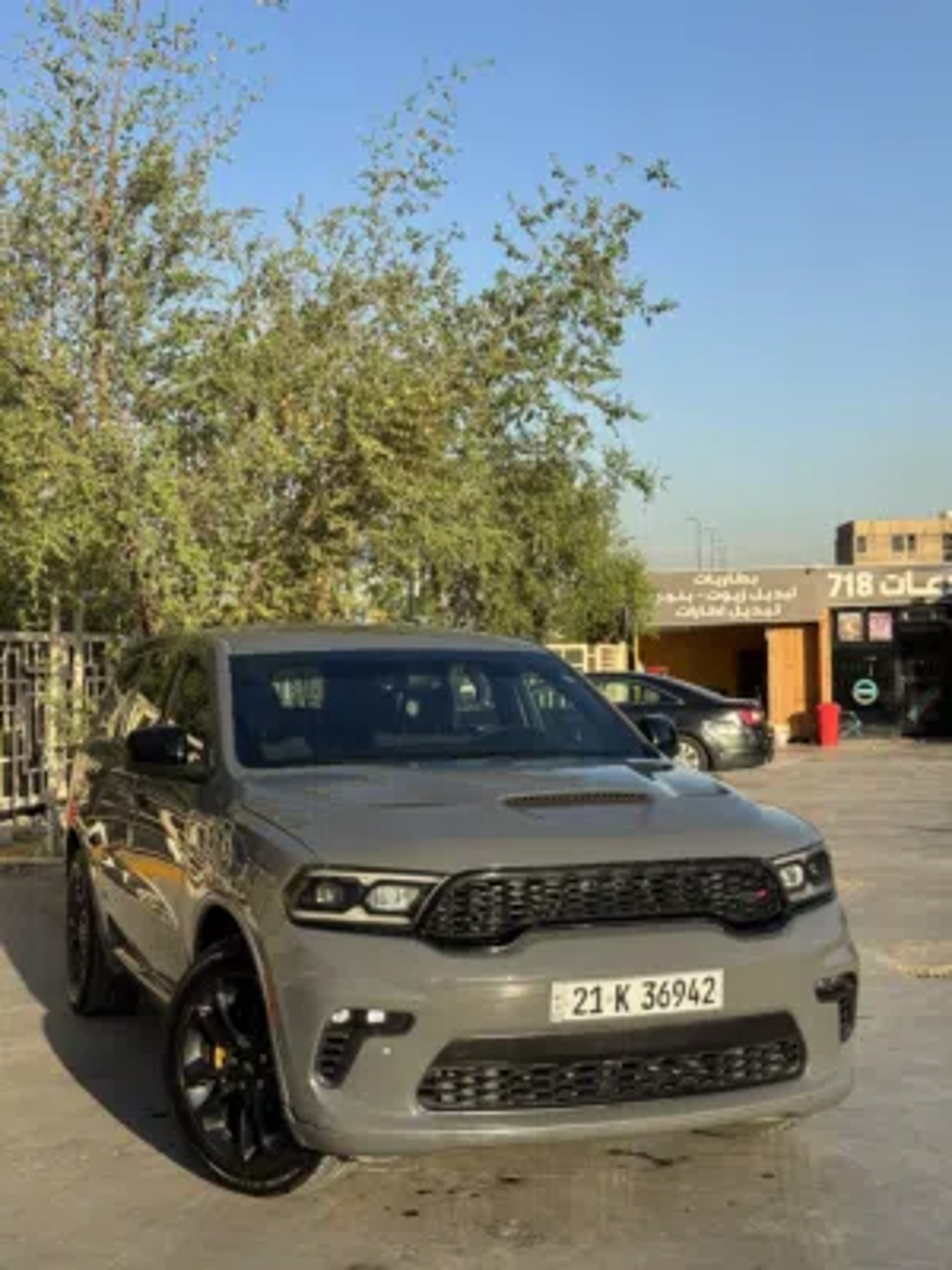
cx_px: 476
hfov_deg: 30.3
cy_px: 635
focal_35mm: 48
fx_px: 1760
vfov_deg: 39.7
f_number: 1.78
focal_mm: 6.76
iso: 64
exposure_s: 1/2611
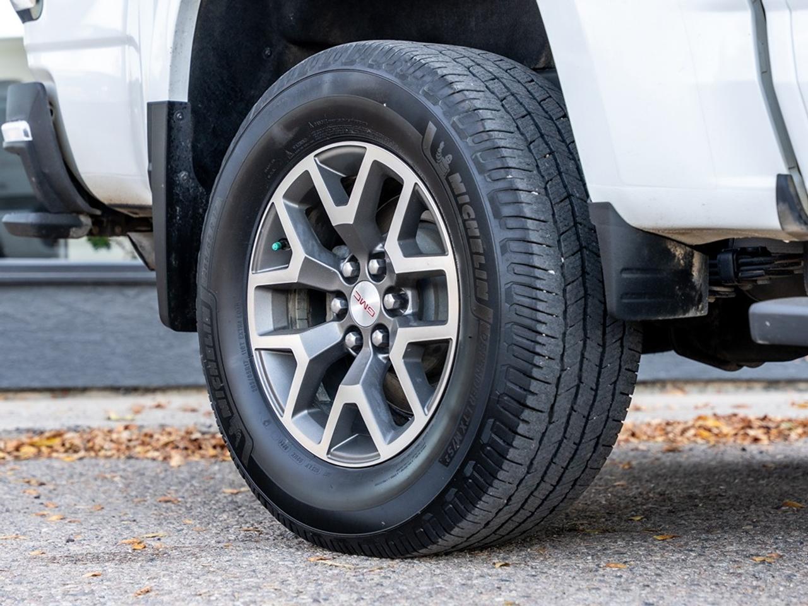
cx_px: 419
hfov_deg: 22.3
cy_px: 305
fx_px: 2045
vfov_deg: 16.9
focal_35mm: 88
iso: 640
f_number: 4
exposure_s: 1/250
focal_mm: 70
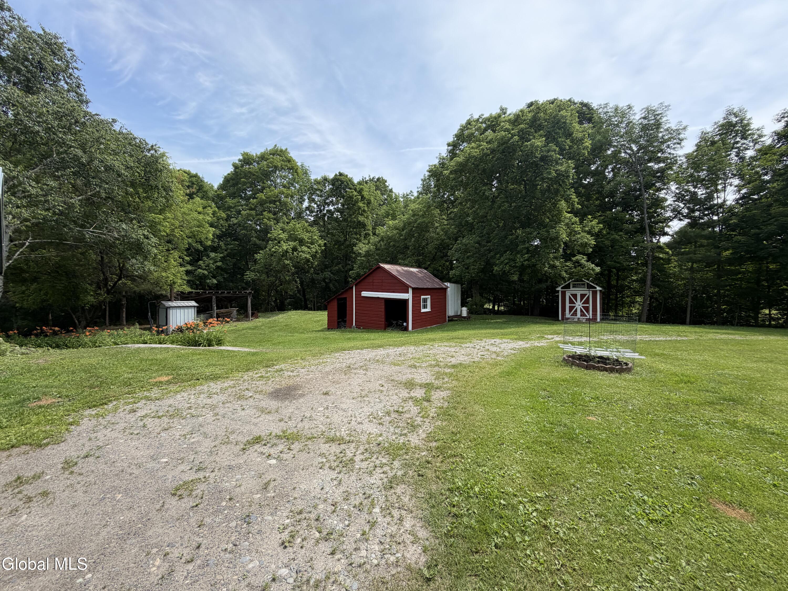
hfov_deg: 102.1
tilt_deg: +1.0
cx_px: 394
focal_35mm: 14
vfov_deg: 85.7
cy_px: 296
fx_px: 319
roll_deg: -2.5
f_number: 2.2
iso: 32
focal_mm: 2.22
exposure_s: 1/770
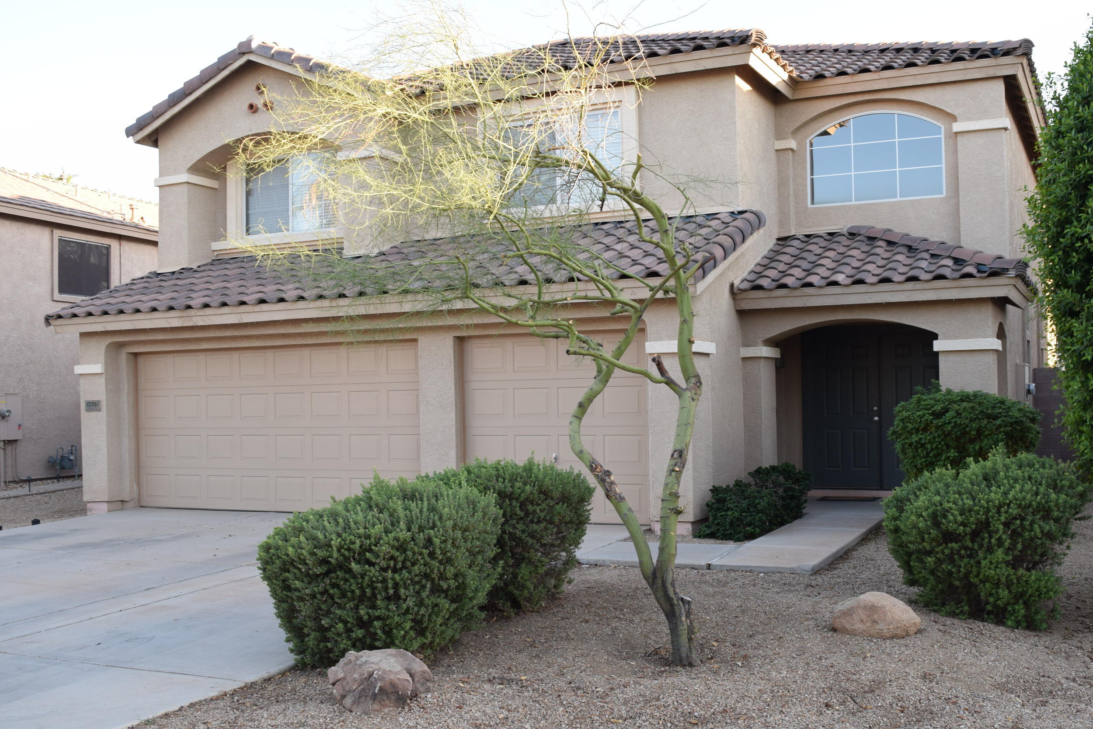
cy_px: 407
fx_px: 1093
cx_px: 642
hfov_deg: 52.9
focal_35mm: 36
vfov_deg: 36.8
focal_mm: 20
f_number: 6.3
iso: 400
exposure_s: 1/160
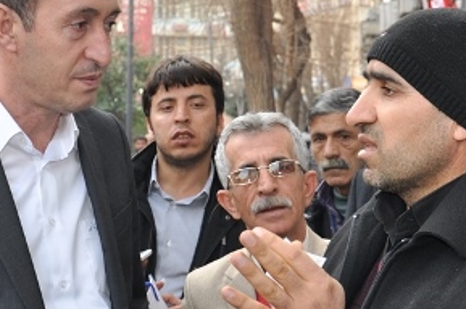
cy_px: 208
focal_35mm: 83
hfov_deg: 24.5
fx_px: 1075
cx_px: 239
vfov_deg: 16.4
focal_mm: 25
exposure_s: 1/160
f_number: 4
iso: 400
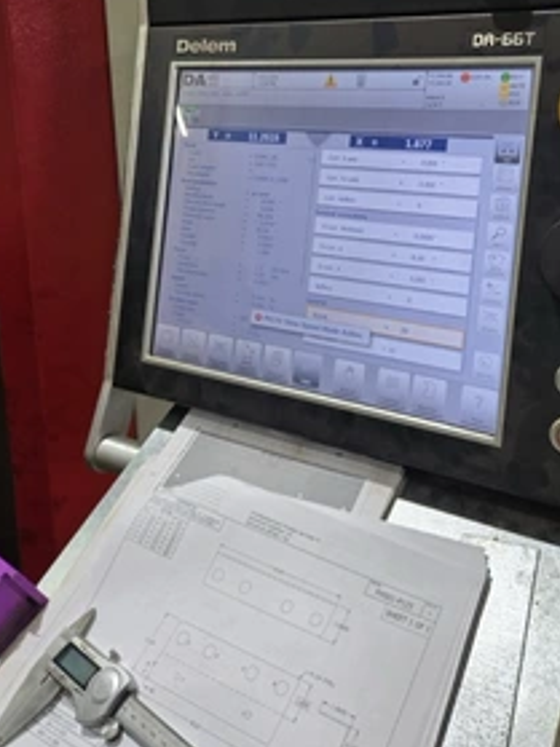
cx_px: 364
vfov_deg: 54.1
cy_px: 238
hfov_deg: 42.4
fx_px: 712
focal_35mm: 33
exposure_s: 1/180
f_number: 1.8
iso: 64
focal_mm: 5.4
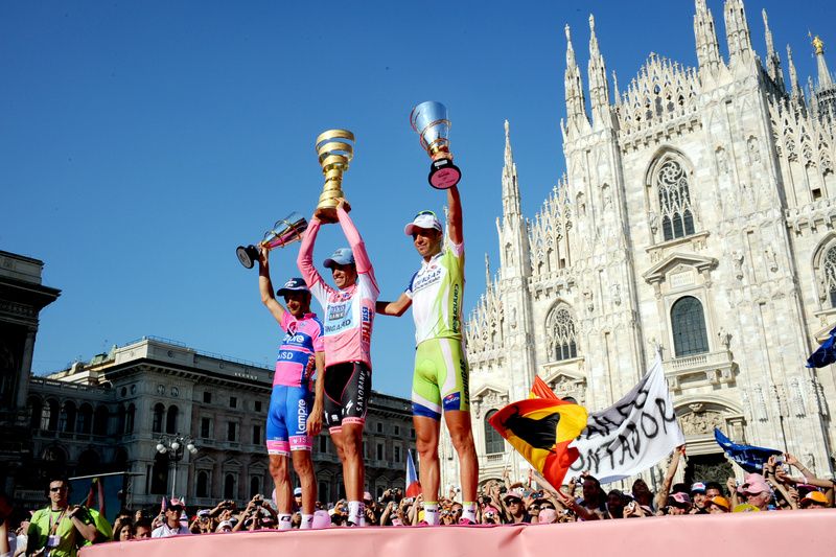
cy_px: 278
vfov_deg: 35.0
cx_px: 418
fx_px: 882
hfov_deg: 50.7
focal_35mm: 38
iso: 400
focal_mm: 38
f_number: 16
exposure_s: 1/400
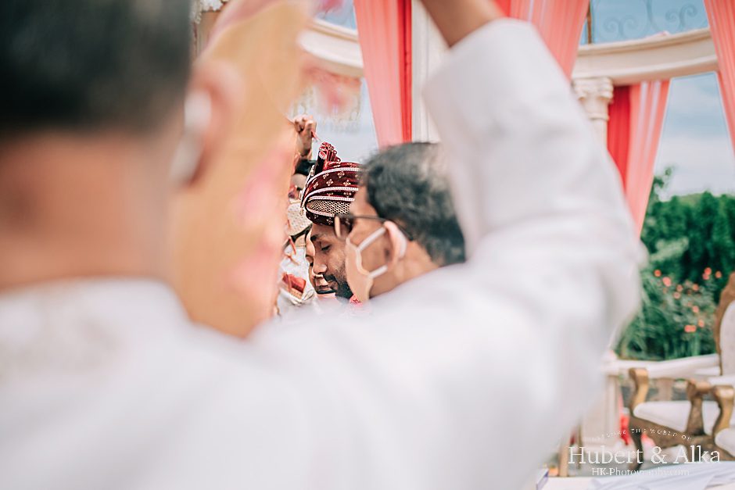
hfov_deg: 54.4
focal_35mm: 35
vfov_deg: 37.9
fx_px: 715
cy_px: 245
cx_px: 368
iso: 200
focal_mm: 35
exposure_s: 1/5000
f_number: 1.8
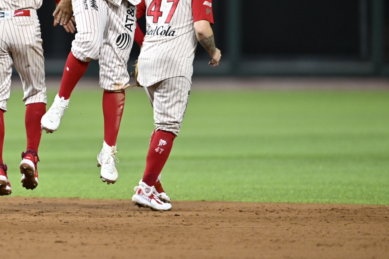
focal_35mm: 697
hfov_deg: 3.0
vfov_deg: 2.0
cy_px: 59
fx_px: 7531
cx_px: 63
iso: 2500
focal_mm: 400
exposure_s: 1/1000
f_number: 2.8
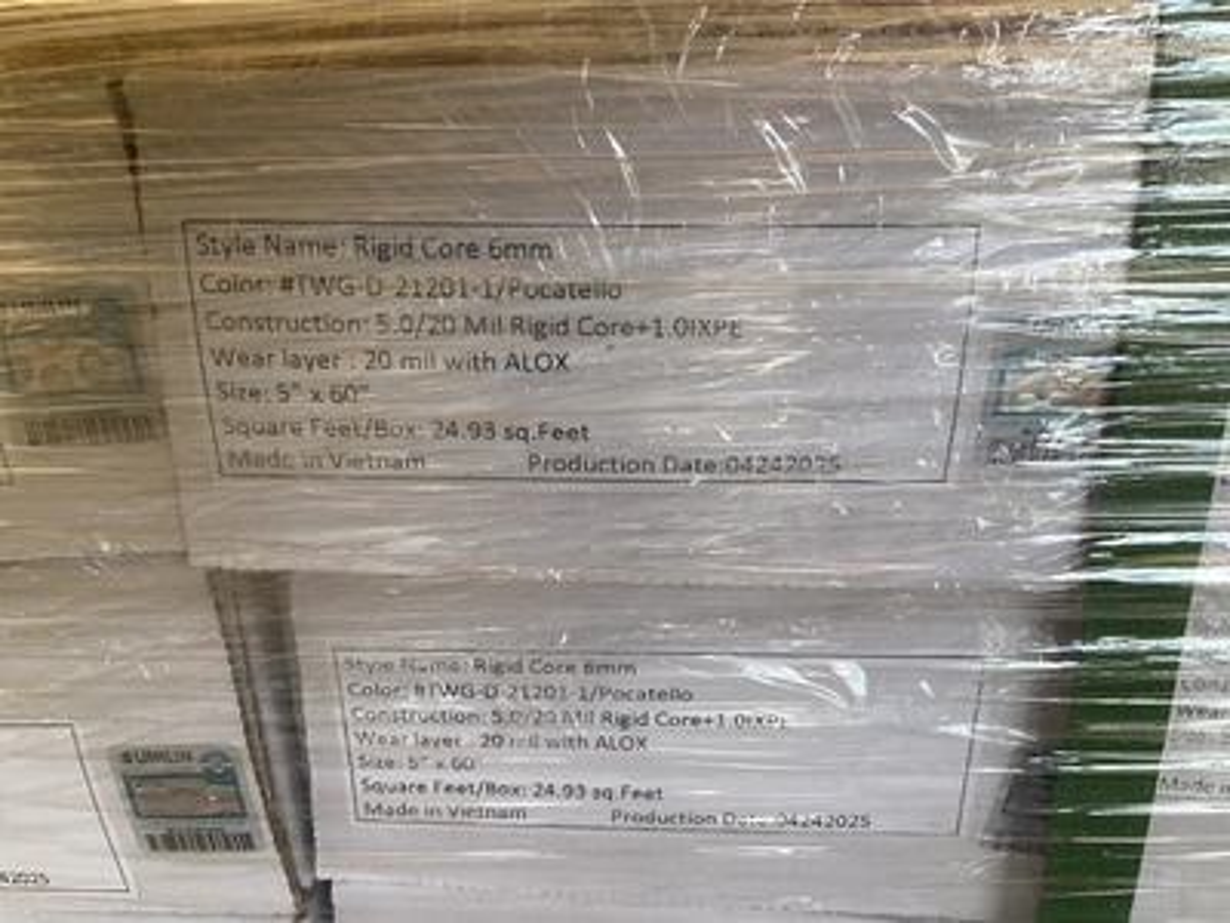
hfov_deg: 61.7
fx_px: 1030
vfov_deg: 48.2
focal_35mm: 29
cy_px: 462
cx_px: 615
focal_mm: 3
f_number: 1.8
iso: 20
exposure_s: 1/122
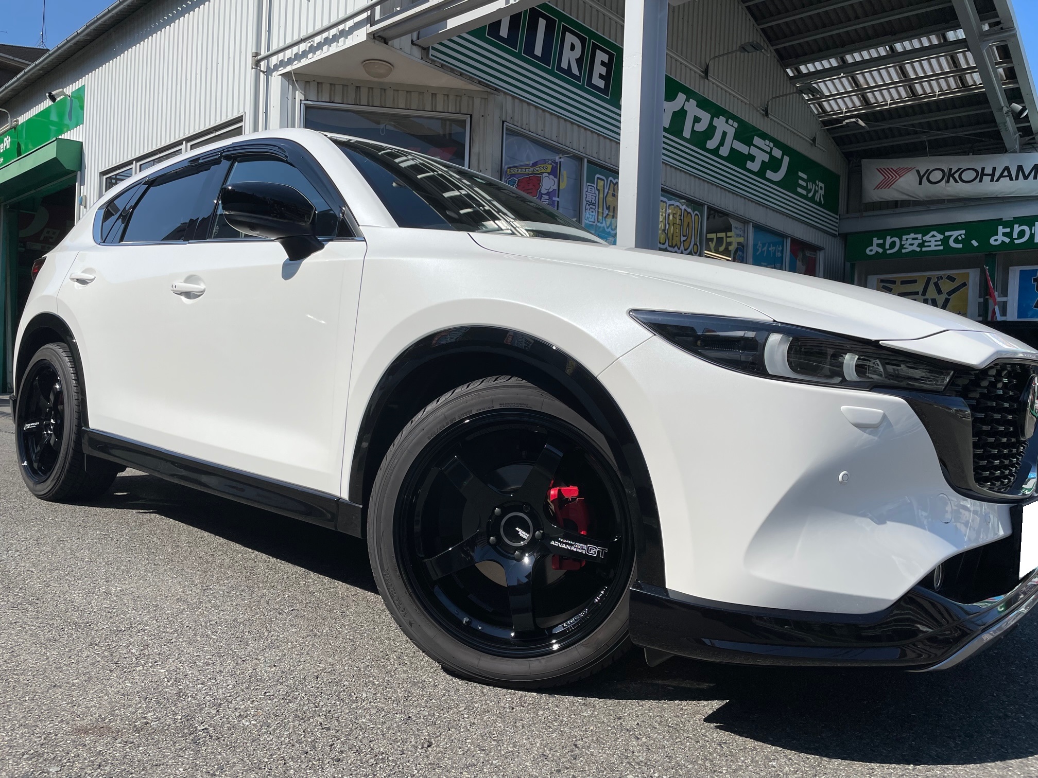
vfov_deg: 53.1
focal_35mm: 26
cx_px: 519
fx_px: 780
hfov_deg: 67.3
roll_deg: -1.7
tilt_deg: -2.1
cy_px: 389
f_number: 1.6
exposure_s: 1/6494
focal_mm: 4.2
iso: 32
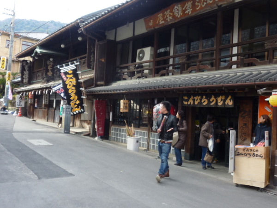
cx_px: 138
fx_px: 256
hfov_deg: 56.8
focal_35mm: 32
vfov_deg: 44.2
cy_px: 104
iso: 80
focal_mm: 4.4
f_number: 3.3
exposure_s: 1/100
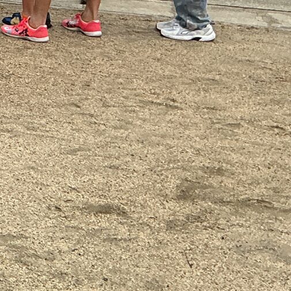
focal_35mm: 130
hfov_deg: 11.8
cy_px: -111
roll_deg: +0.0
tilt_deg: -6.9
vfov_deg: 12.9
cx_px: -323
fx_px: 1236
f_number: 1.8
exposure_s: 1/869
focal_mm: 3
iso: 25
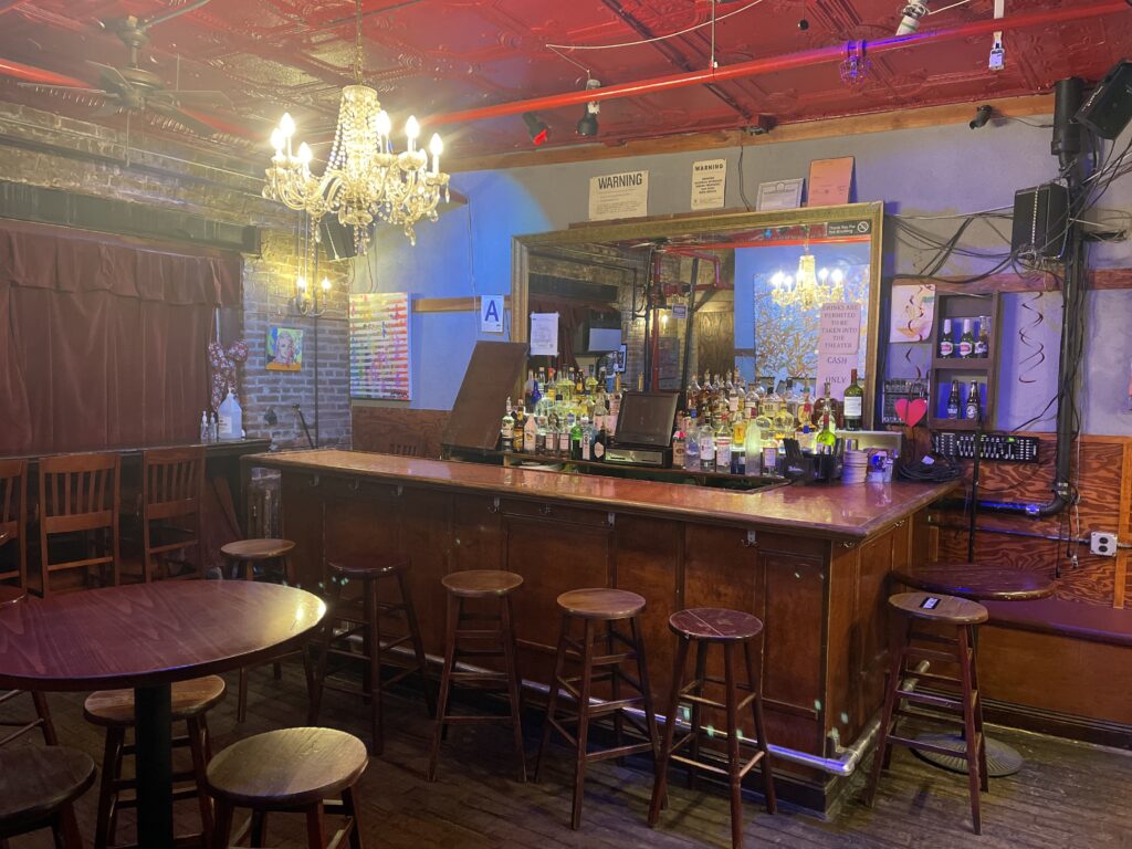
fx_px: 850
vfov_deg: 53.1
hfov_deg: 67.3
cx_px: 566
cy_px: 424
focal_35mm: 26
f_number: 1.6
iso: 500
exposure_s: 1/40
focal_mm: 5.1
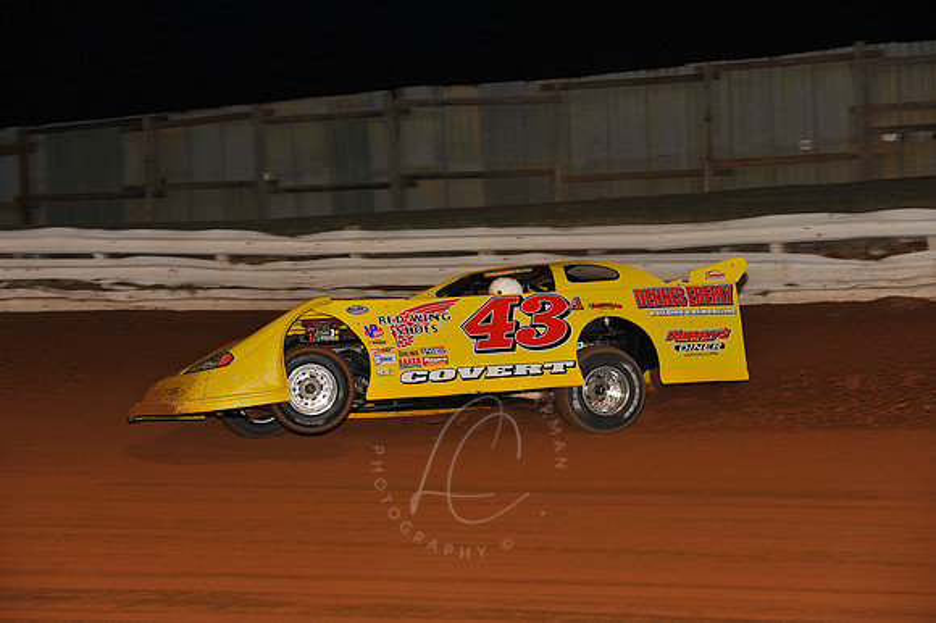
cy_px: 312
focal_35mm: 112
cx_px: 468
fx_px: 2910
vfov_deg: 12.2
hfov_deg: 18.3
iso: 500
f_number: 5.6
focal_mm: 112
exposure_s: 1/250
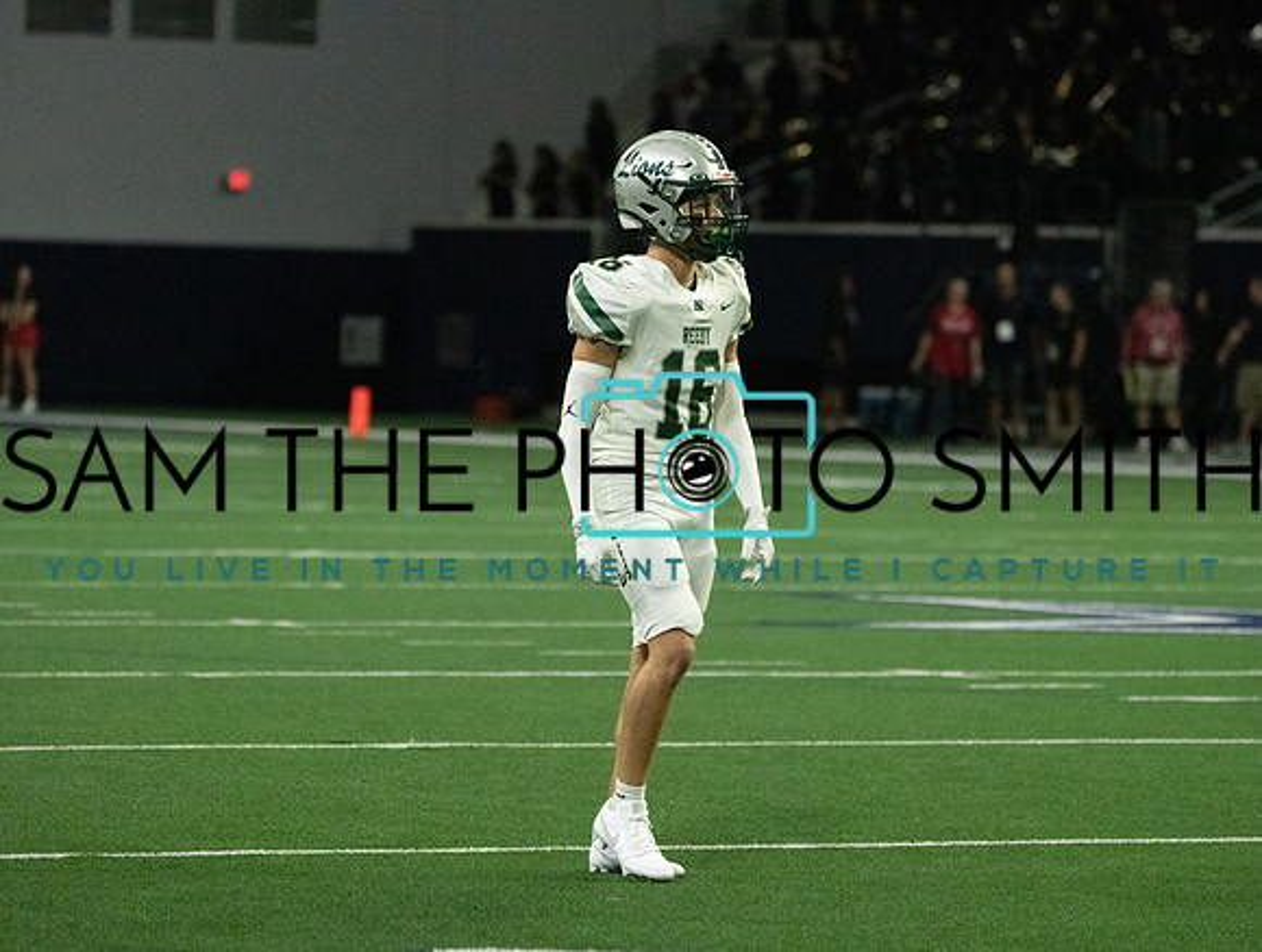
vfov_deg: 5.6
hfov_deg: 7.5
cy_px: 517
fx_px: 9659
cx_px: 655
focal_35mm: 264
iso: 12800
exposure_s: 1/1250
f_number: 5.6
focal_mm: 224
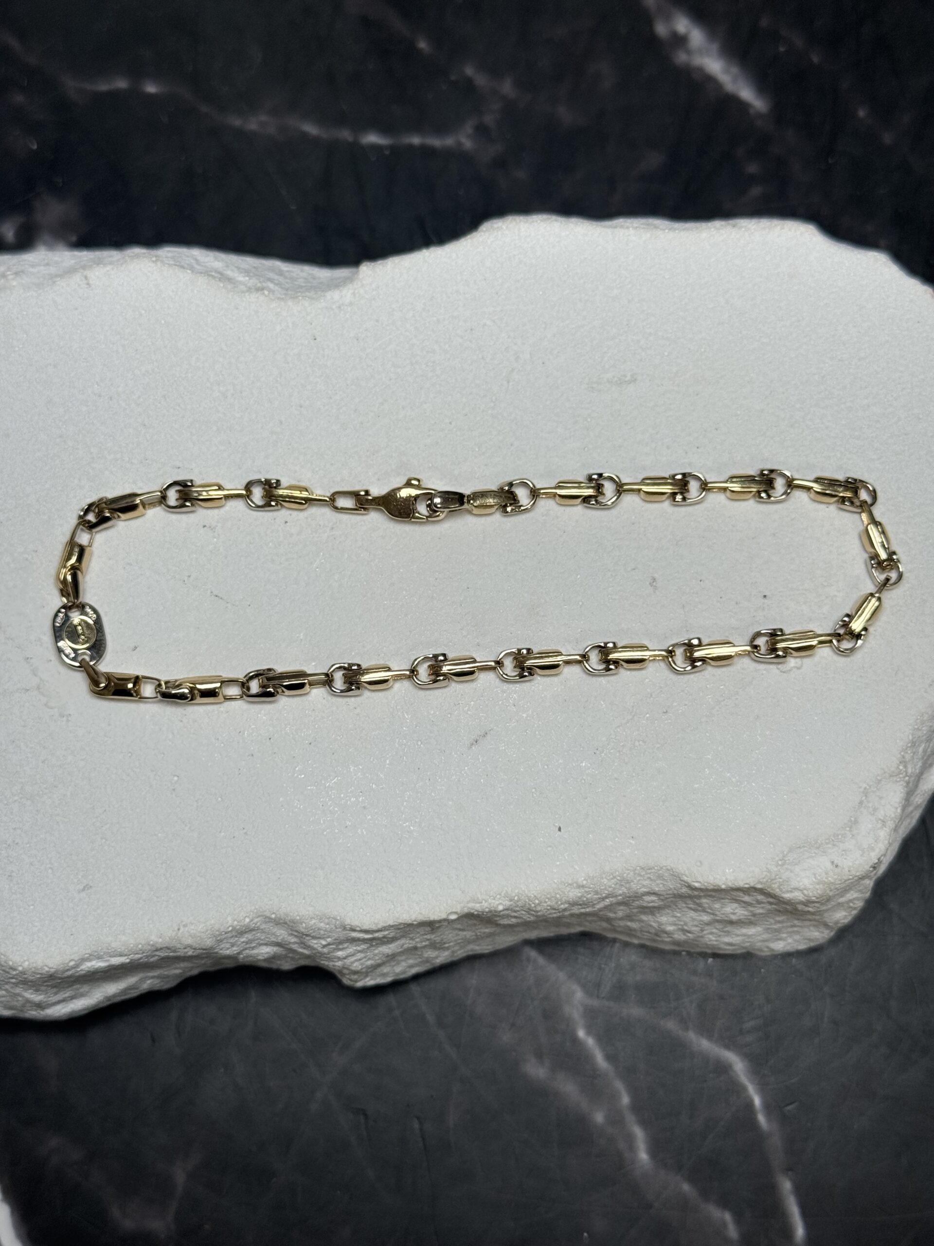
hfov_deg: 30.3
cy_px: 623
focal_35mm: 48
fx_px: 1727
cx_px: 467
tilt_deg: -77.3
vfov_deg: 39.7
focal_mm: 6.76
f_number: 1.78
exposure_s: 1/433
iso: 64
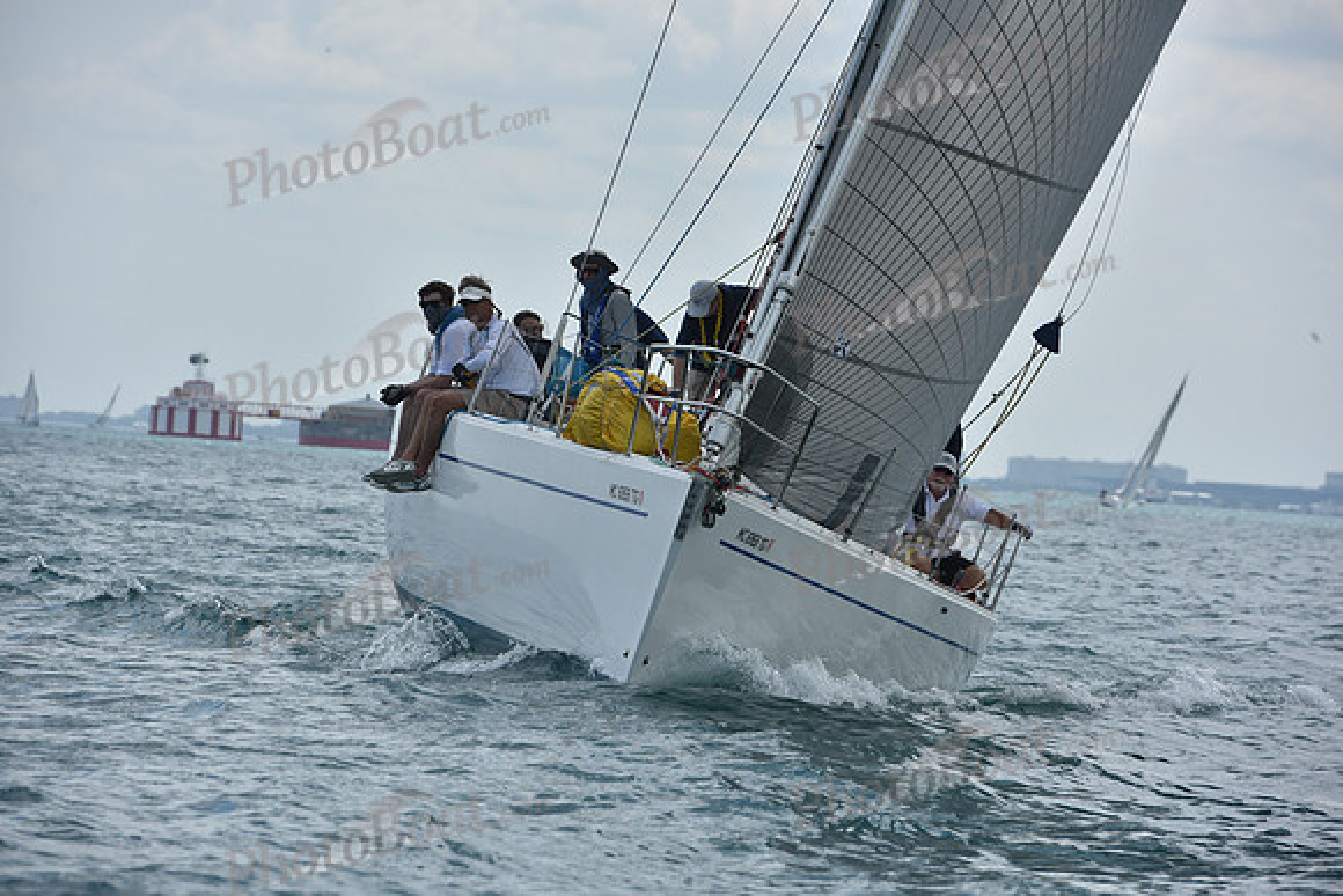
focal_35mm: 200
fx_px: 7463
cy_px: 448
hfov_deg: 10.3
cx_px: 672
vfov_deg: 6.9
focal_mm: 200
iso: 250
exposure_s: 1/1250
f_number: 8
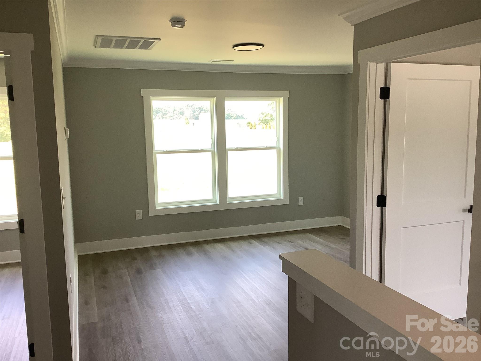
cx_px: 240
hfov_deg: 58.4
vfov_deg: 45.4
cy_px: 180
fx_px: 431
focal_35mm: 31
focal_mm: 3.3
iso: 80
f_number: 2.4
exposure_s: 1/120
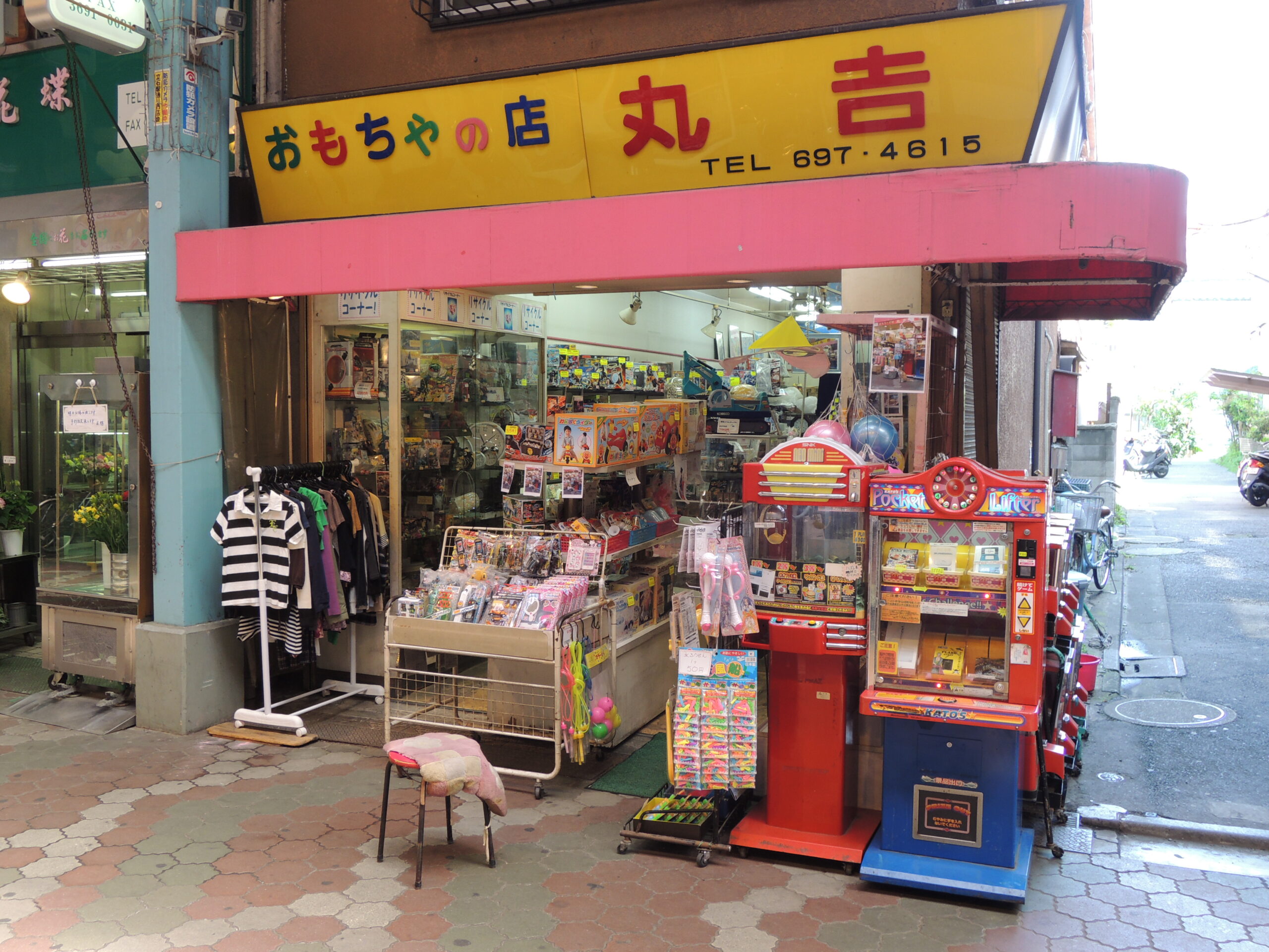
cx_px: 634
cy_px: 476
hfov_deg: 58.4
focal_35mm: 31
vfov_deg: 45.4
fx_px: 1136
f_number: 3
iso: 100
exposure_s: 1/30
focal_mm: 5.5
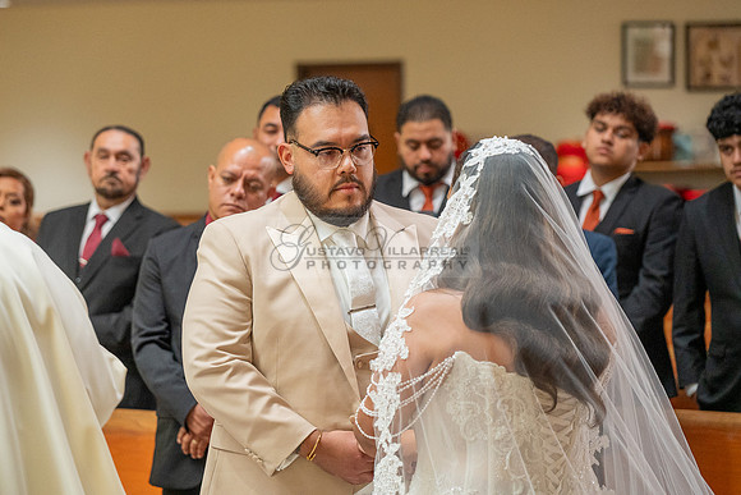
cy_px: 205
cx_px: 307
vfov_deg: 9.8
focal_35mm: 141
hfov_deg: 14.6
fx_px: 2894
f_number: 4
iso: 3200
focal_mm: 120
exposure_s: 1/160
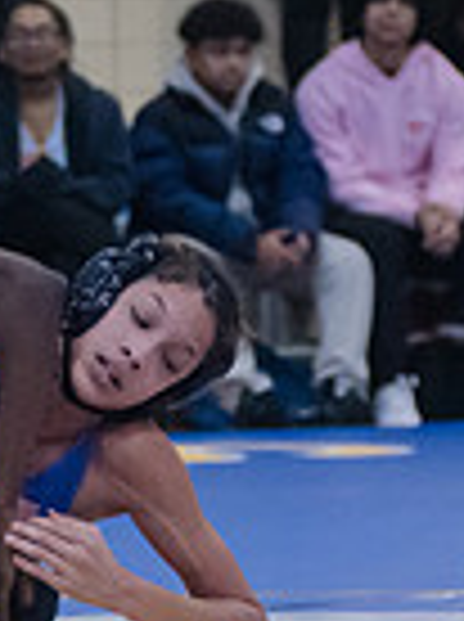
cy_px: 380
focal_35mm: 324
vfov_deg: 6.1
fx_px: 5809
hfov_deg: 4.6
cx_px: -95
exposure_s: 1/400
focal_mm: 80
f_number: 3.2
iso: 8000
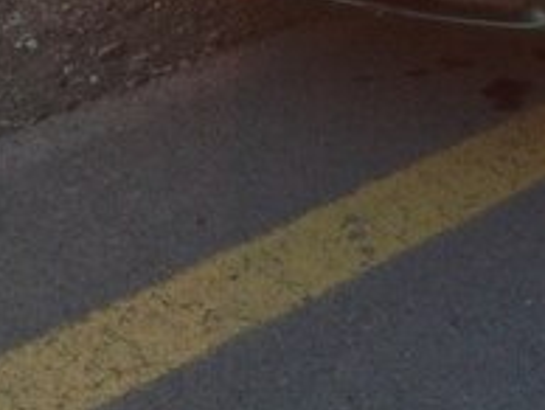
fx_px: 1766
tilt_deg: -17.5
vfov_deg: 12.5
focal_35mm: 112
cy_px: -237
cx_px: 806
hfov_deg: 16.1
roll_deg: -3.0
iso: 50
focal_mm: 4.12
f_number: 2.4
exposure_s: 1/120
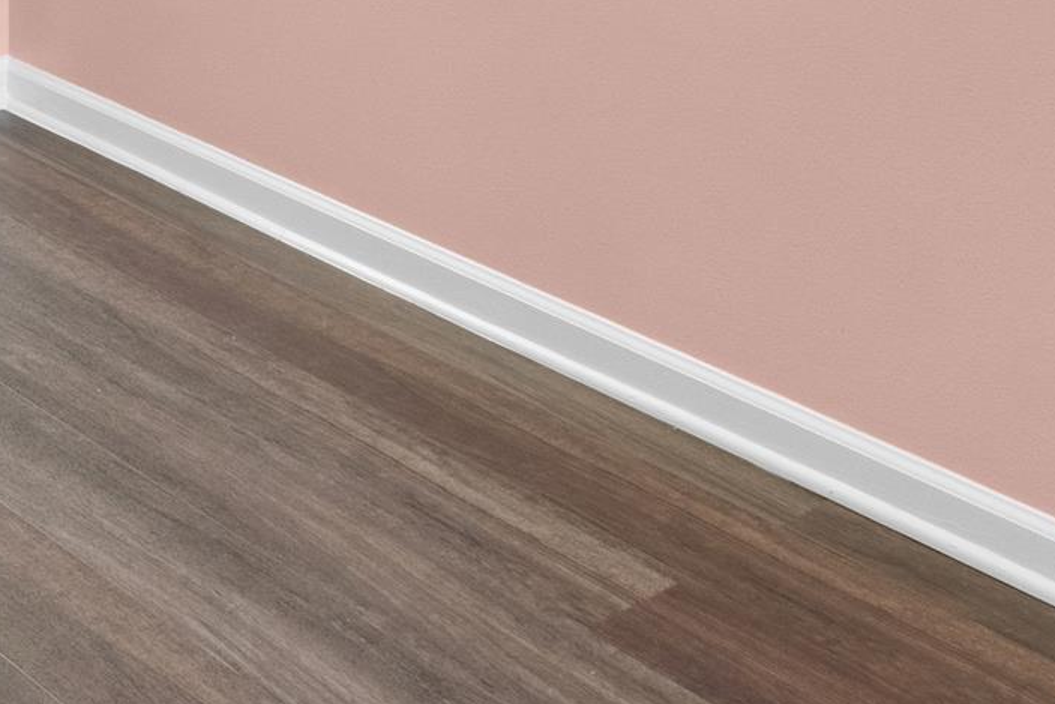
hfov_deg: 25.0
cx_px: -477
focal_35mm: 64
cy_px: -647
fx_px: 1876
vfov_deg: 16.7
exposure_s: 1
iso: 400
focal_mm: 10
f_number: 8
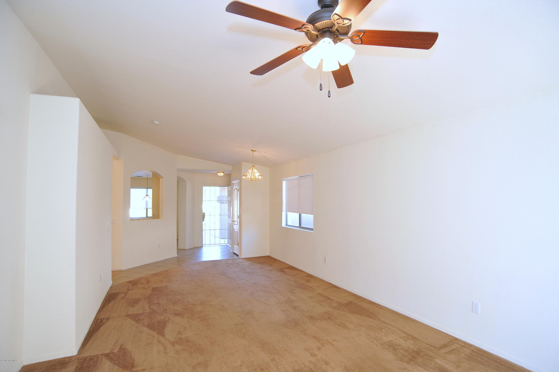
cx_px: 280
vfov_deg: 67.3
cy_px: 186
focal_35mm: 18
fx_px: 279
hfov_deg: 90.0
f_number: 6.3
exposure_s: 1/30
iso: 1000
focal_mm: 18
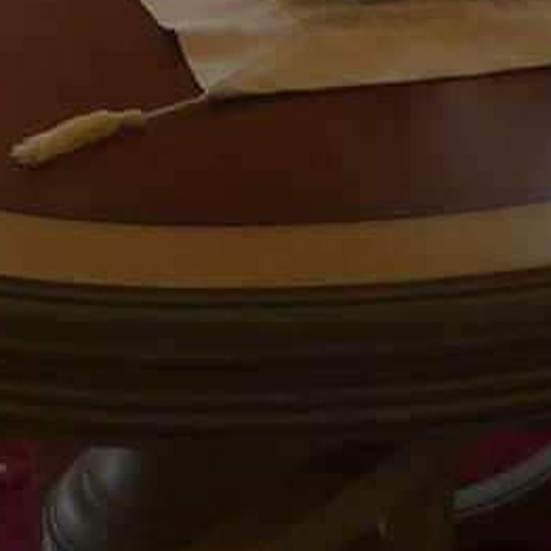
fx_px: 3115
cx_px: 141
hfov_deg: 10.1
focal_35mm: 173
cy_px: -906
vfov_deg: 8.8
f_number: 3.3
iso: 80
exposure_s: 1/60
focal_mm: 4.1
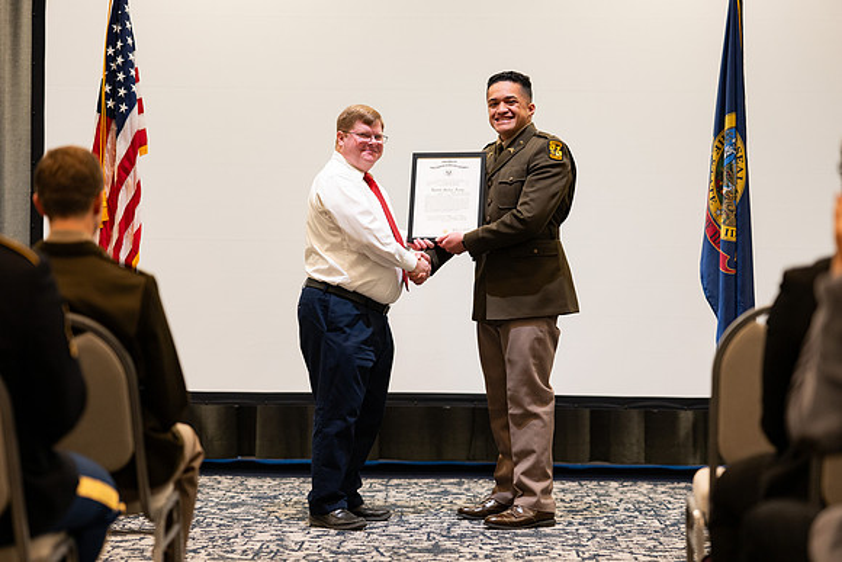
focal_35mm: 85
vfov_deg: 16.1
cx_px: 421
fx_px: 1988
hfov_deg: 23.9
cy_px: 281
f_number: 1.8
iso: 640
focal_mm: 85
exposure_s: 1/125
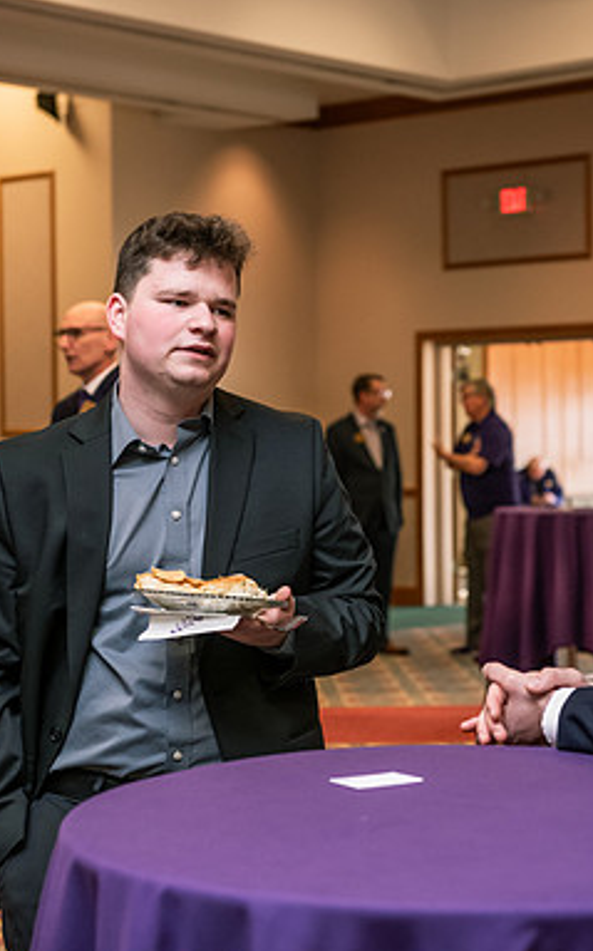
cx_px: 345
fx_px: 2200
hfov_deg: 15.3
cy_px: 476
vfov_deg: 24.4
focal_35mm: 85
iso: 1600
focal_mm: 55
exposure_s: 1/200
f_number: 3.5
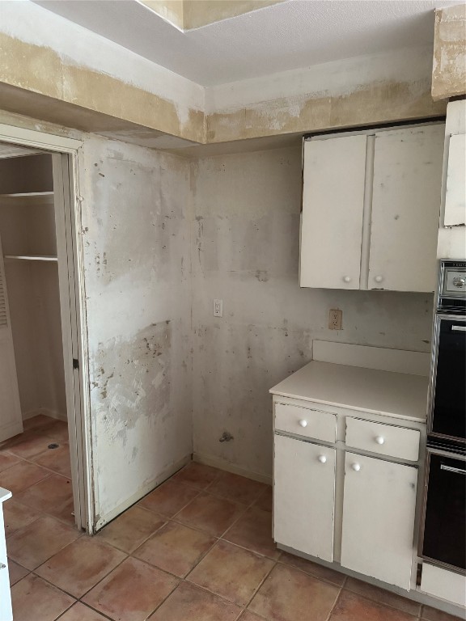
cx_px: 233
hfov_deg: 56.8
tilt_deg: -7.6
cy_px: 310
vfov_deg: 71.6
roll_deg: -0.3
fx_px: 431
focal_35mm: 24
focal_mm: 6.76
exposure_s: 1/57
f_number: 1.78
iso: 800
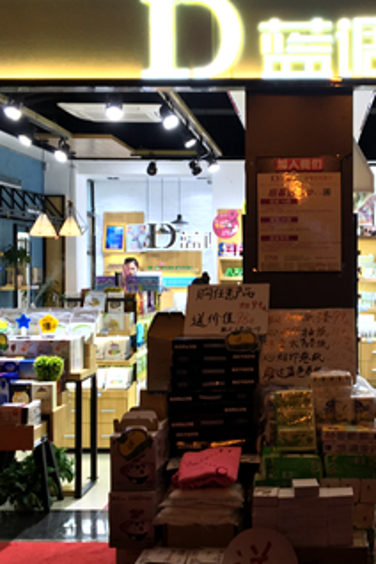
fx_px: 940
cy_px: 278
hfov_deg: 22.3
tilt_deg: -1.4
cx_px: 296
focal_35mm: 60
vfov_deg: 33.4
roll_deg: +0.2
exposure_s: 1/33
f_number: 2.2
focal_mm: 4.15
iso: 32
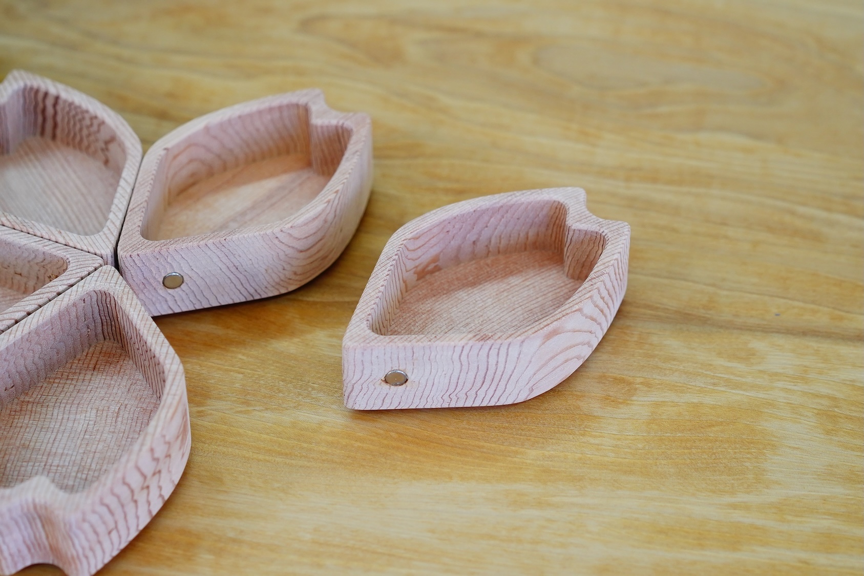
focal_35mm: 82
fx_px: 1968
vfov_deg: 16.7
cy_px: 288
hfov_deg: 24.8
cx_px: 432
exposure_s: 1/100
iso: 640
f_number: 4
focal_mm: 55
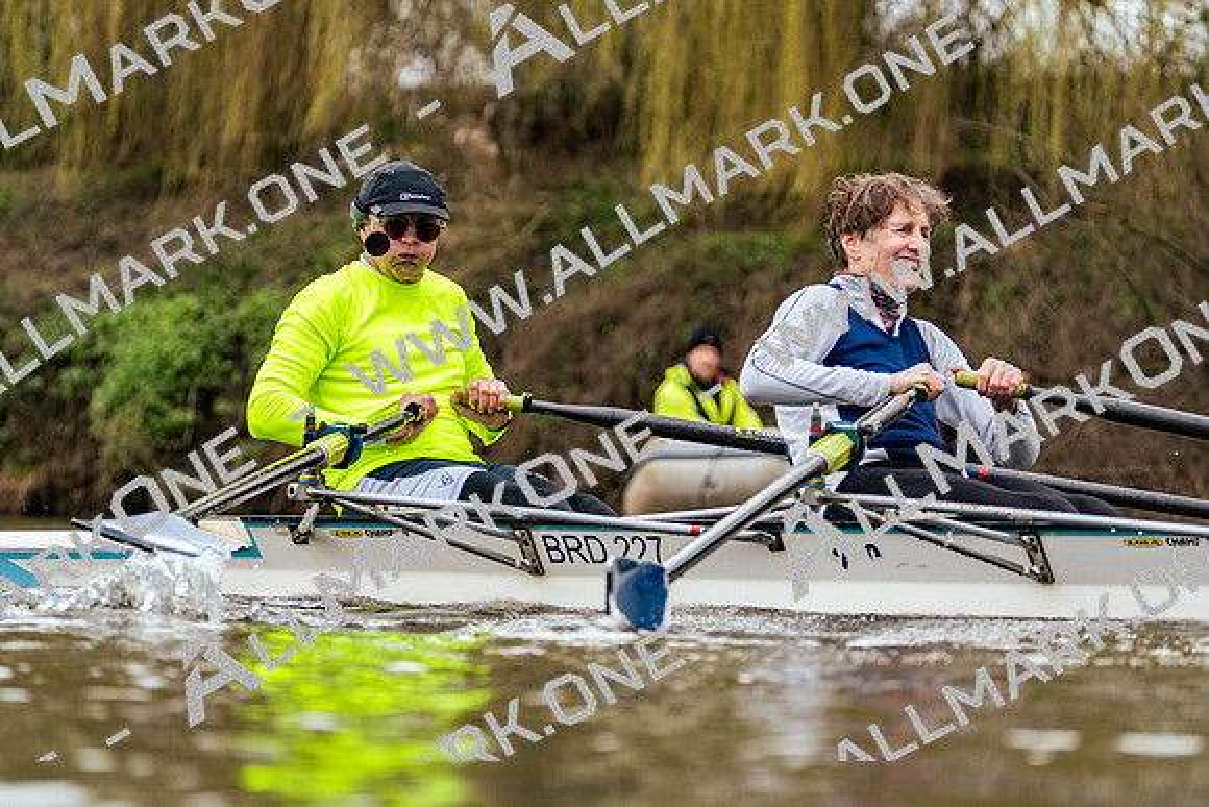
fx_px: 7927
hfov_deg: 8.7
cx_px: 604
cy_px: 404
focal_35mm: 236
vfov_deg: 5.8
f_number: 6.3
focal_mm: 236
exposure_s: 1/2000
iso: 2000
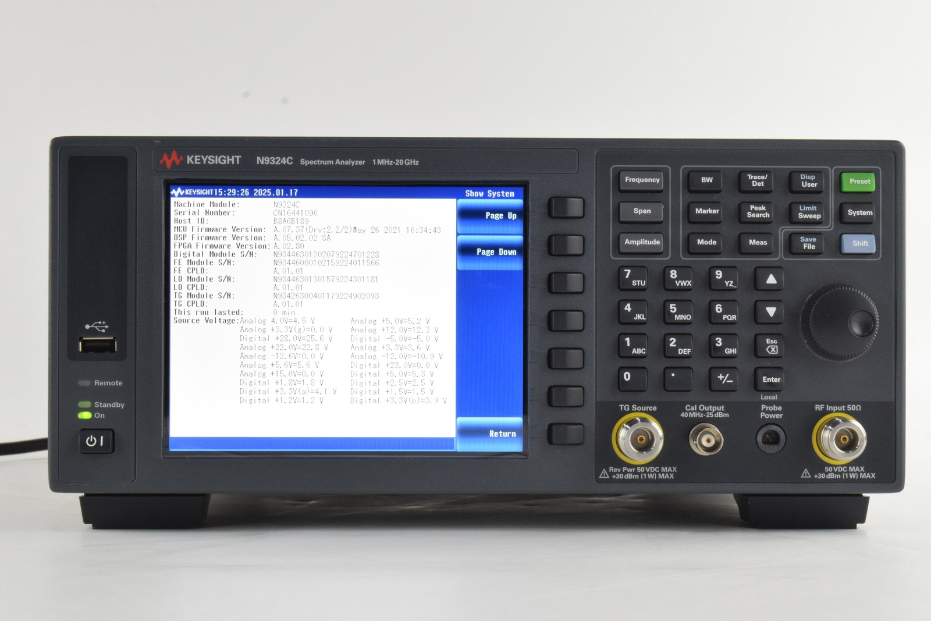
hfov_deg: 26.0
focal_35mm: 78
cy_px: 310
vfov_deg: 17.5
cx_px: 466
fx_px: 2017
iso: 1600
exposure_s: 1/30
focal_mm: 52
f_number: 22
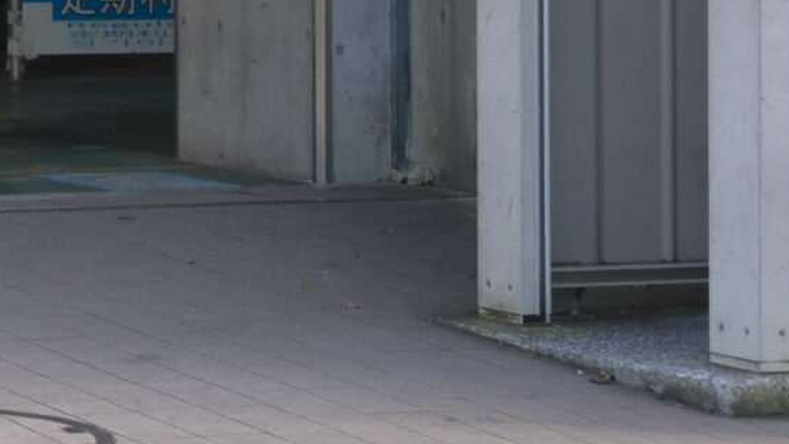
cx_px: -620
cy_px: -661
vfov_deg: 5.1
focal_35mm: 232
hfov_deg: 8.9
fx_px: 4845
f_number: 5
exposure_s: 1/50
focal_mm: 32.5
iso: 140
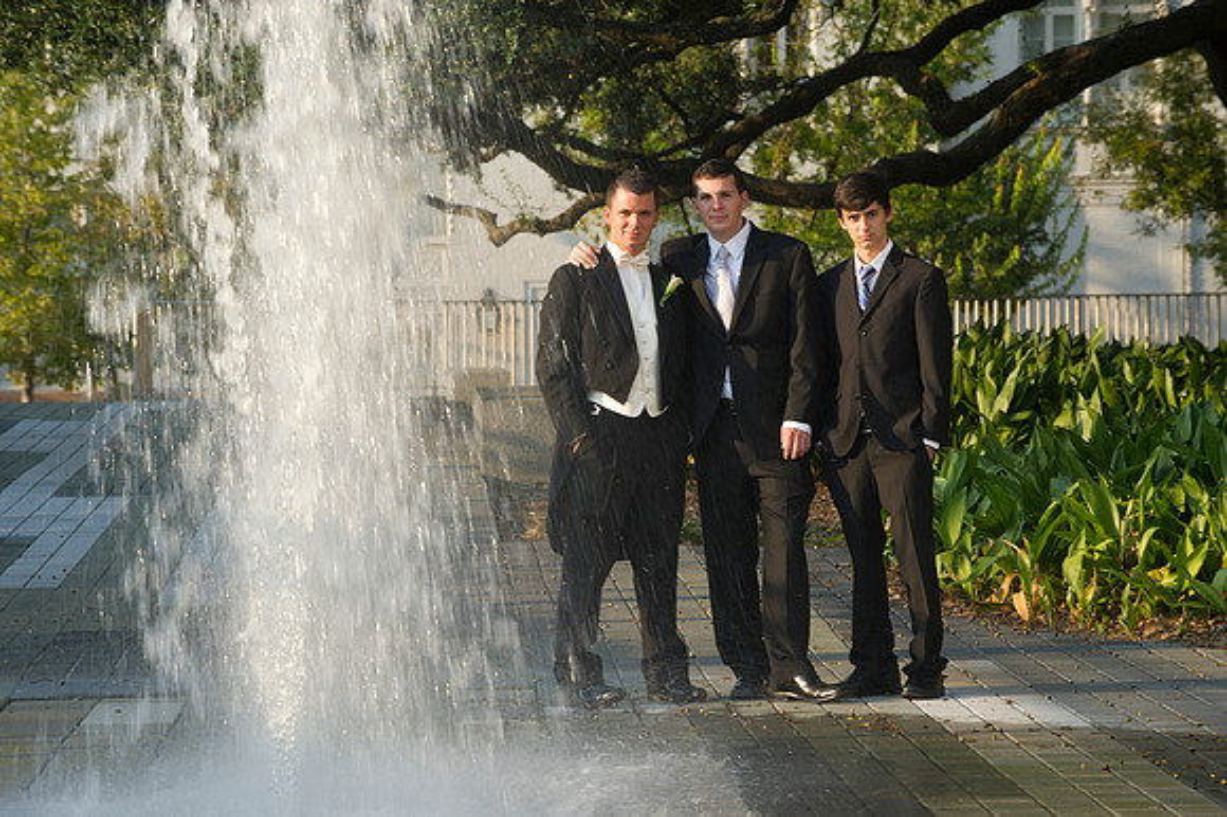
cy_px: 408
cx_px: 614
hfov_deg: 10.3
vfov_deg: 6.9
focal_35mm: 200
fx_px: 6813
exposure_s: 1/100
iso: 320
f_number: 8
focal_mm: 200
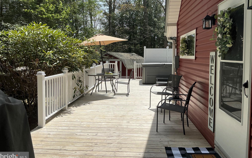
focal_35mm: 30
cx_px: 125
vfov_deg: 41.7
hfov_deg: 62.9
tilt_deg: -2.9
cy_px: 66
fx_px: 206
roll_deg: -0.8
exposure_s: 1/2538
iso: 25
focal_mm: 3
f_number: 1.8
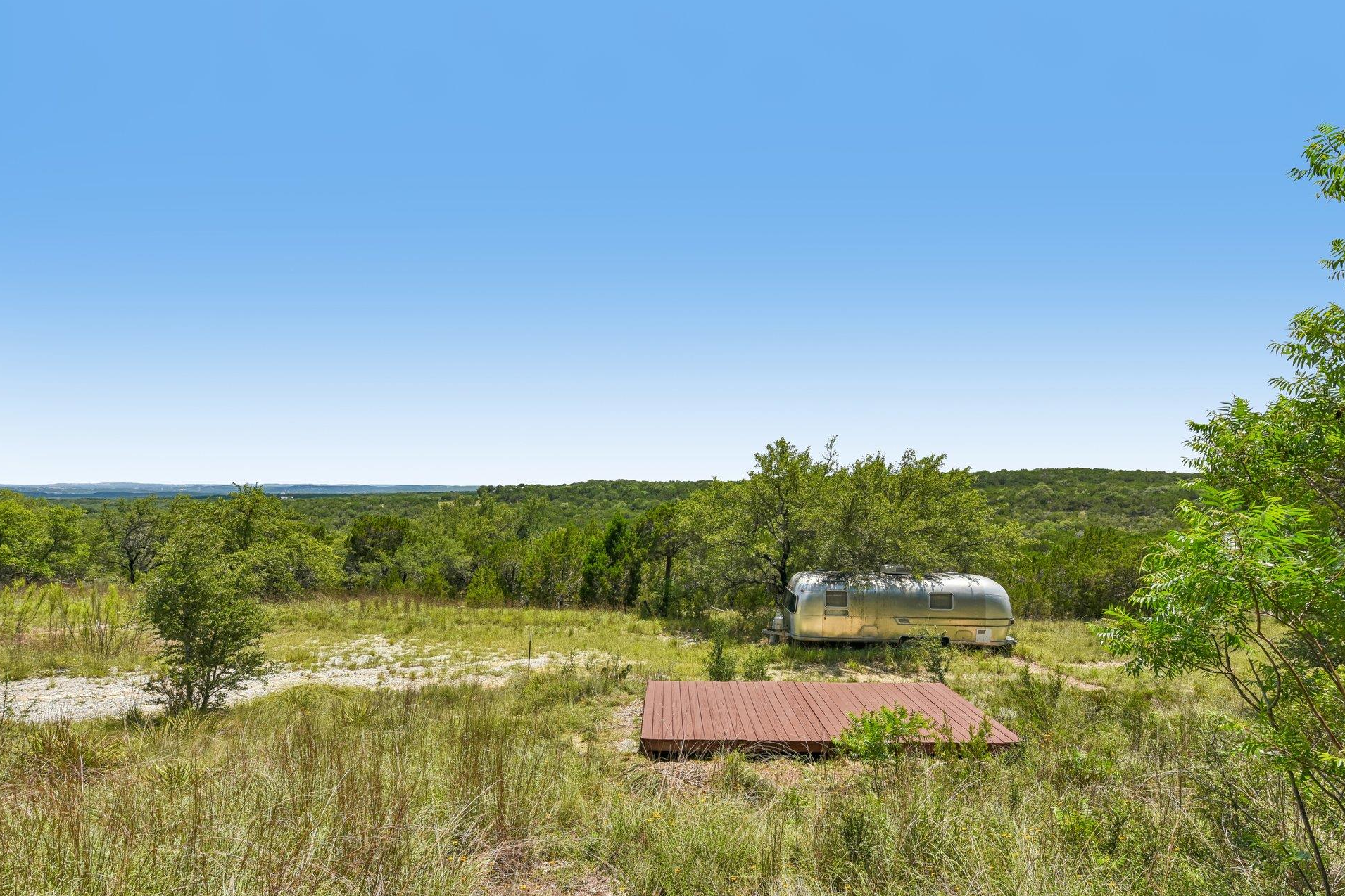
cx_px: 650
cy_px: 475
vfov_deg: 77.2
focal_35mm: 15
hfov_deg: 100.4
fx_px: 560
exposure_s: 1/500
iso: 100
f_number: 8
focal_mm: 14
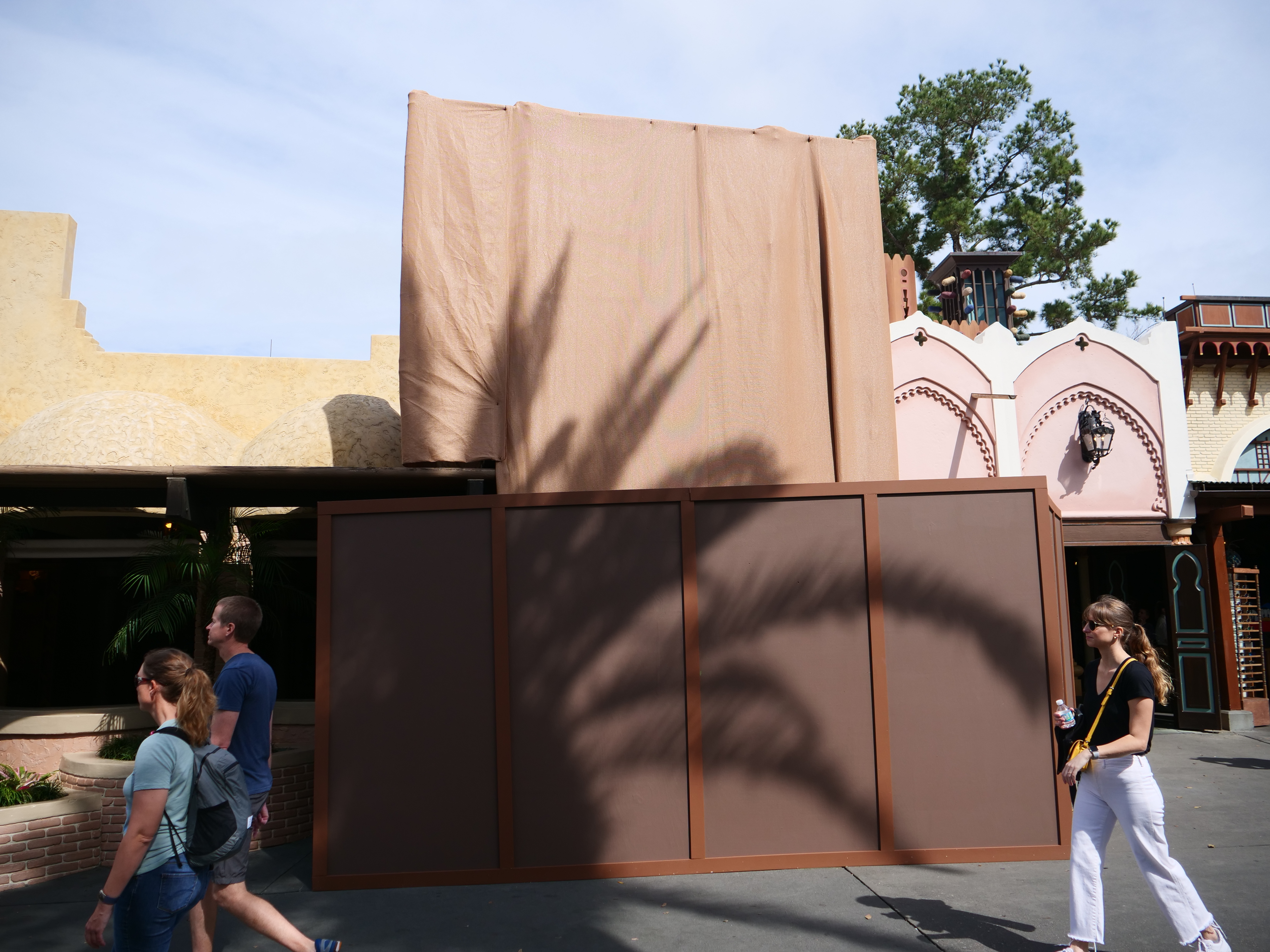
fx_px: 881
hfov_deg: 71.6
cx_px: 635
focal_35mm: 24
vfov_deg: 56.8
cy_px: 476
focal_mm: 12
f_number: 2.8
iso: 200
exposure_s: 1/3200
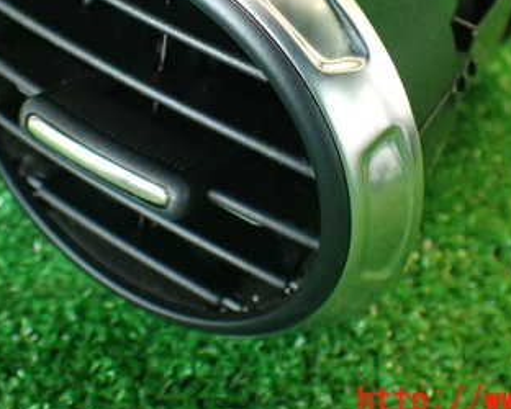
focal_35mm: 60
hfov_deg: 31.4
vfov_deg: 24.8
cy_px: 54
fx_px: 908
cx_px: 236
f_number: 2.4
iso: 400
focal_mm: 5.79
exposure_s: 1/30
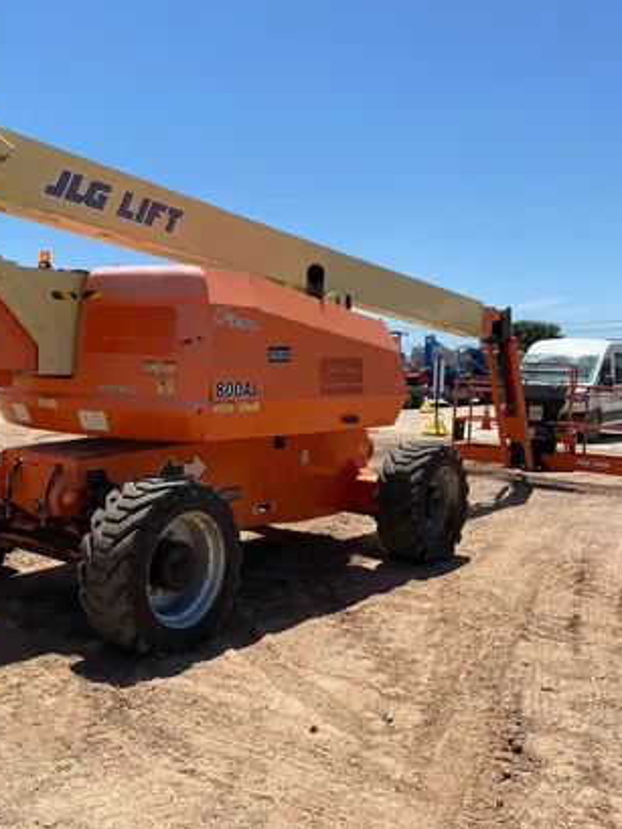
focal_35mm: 35
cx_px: 207
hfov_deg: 40.2
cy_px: 414
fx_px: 838
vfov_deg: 52.6
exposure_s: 1/2625
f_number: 1.8
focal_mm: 4.25
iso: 32
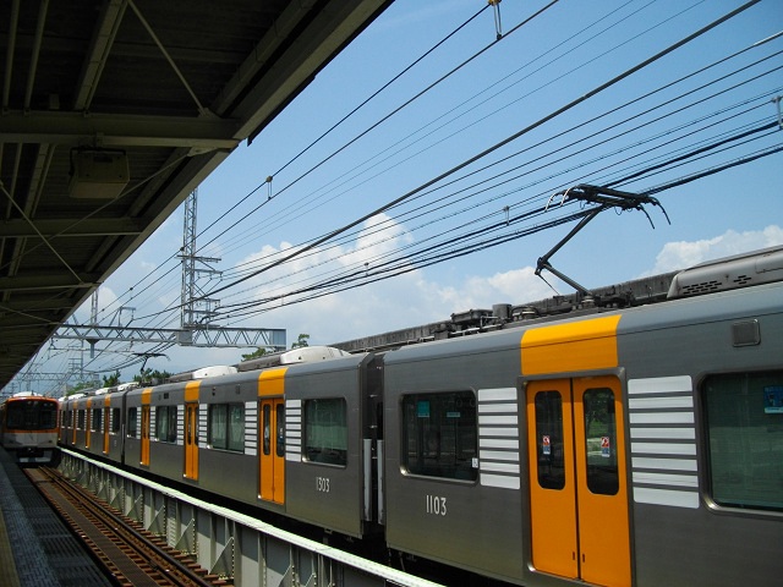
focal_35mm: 31
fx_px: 701
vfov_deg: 45.4
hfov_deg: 58.4
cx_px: 392
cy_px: 294
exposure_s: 1/200
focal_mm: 5.7
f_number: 8.8
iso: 100
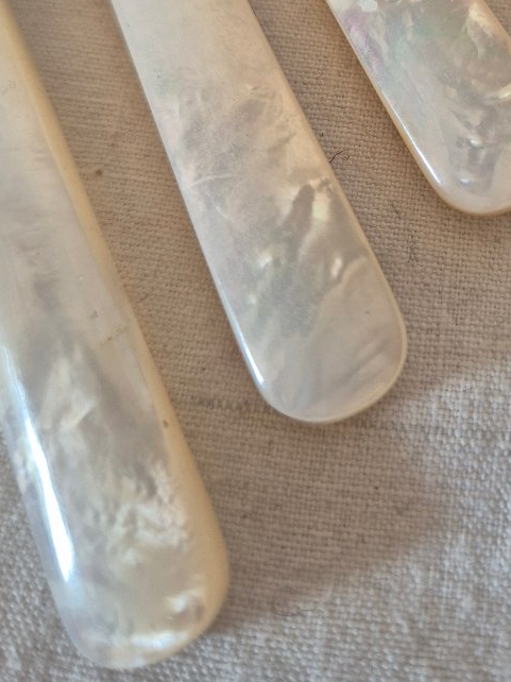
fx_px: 847
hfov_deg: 32.9
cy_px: 103
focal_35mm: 43
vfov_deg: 41.3
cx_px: 387
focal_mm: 5.4
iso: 250
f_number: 1.8
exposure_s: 1/180
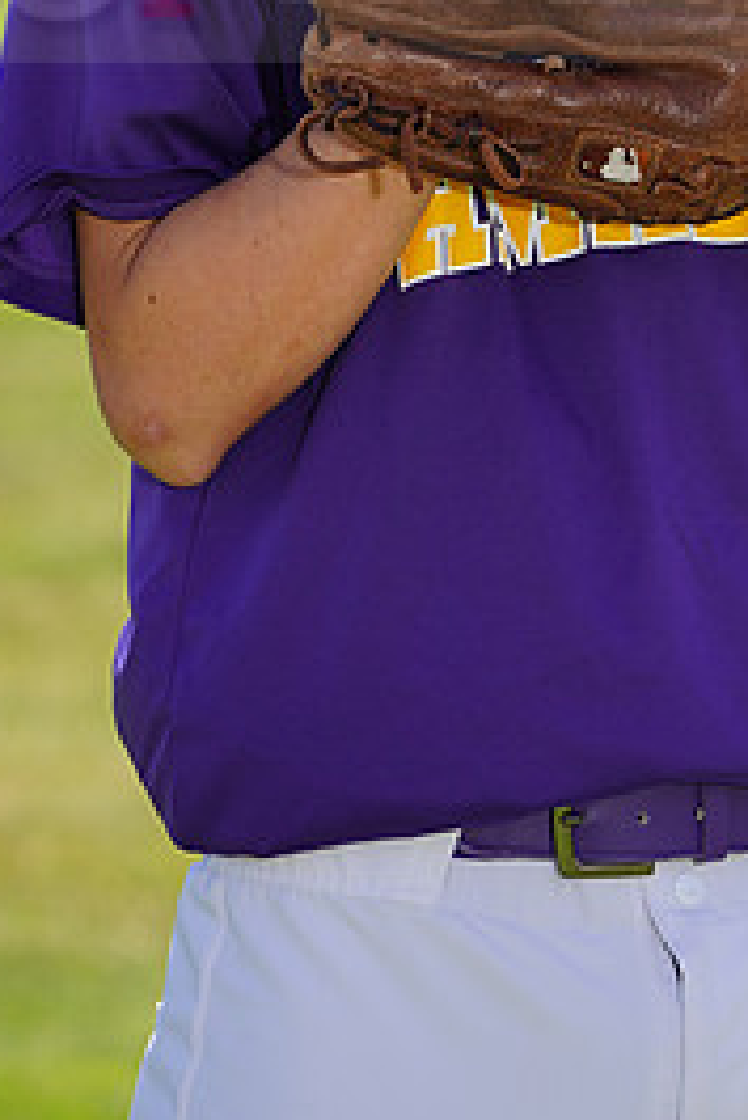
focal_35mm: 599
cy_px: -72
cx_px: 587
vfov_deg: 3.4
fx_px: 18643
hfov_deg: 2.3
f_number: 8
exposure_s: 1/250
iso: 100
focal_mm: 274
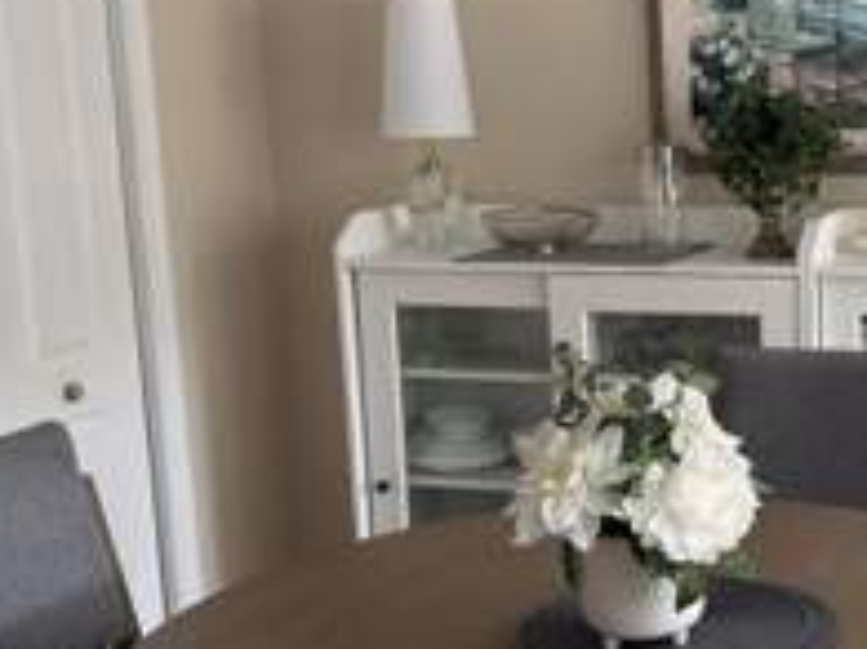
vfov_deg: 24.8
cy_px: 342
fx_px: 1477
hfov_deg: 31.0
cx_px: 800
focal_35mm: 59
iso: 160
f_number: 1.78
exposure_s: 1/120
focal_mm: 6.76
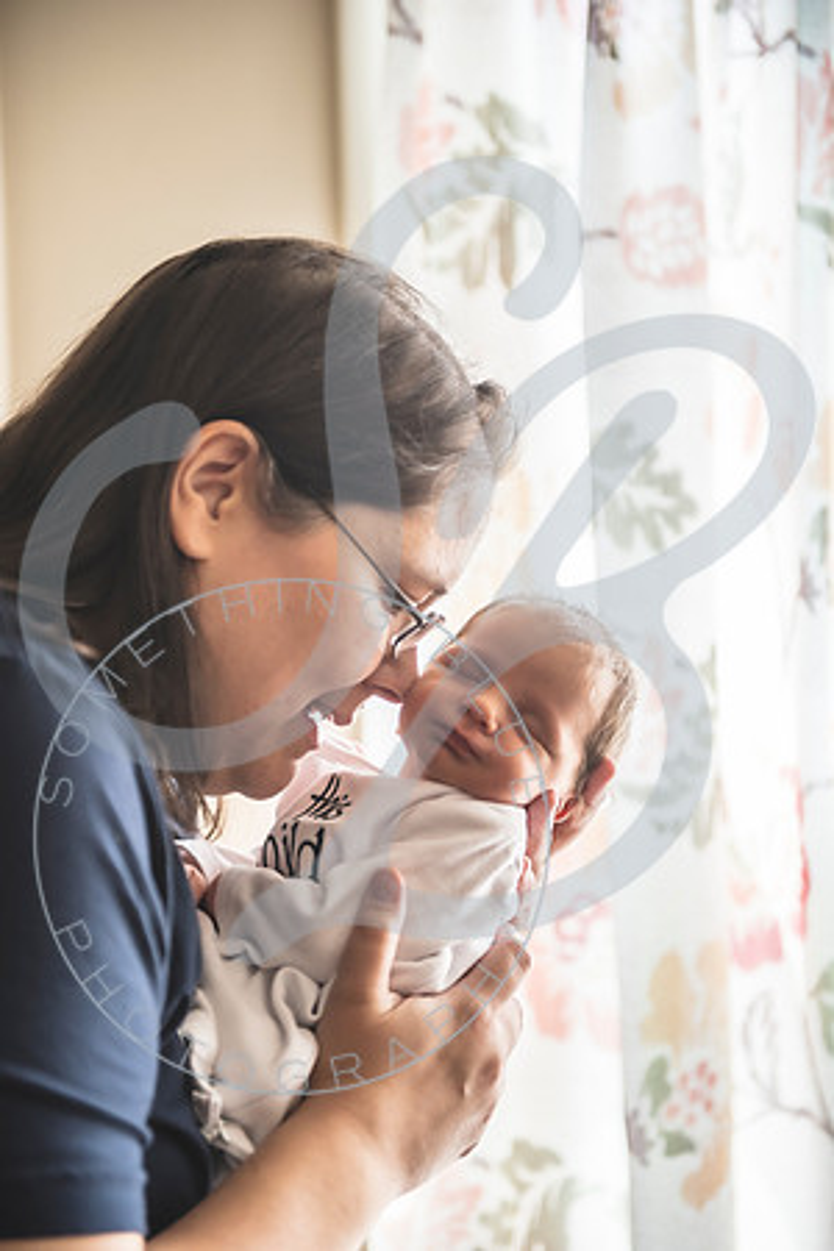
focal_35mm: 70
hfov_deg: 19.5
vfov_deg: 28.8
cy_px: 626
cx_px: 417
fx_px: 2432
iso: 250
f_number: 2.8
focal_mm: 70
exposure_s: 1/125
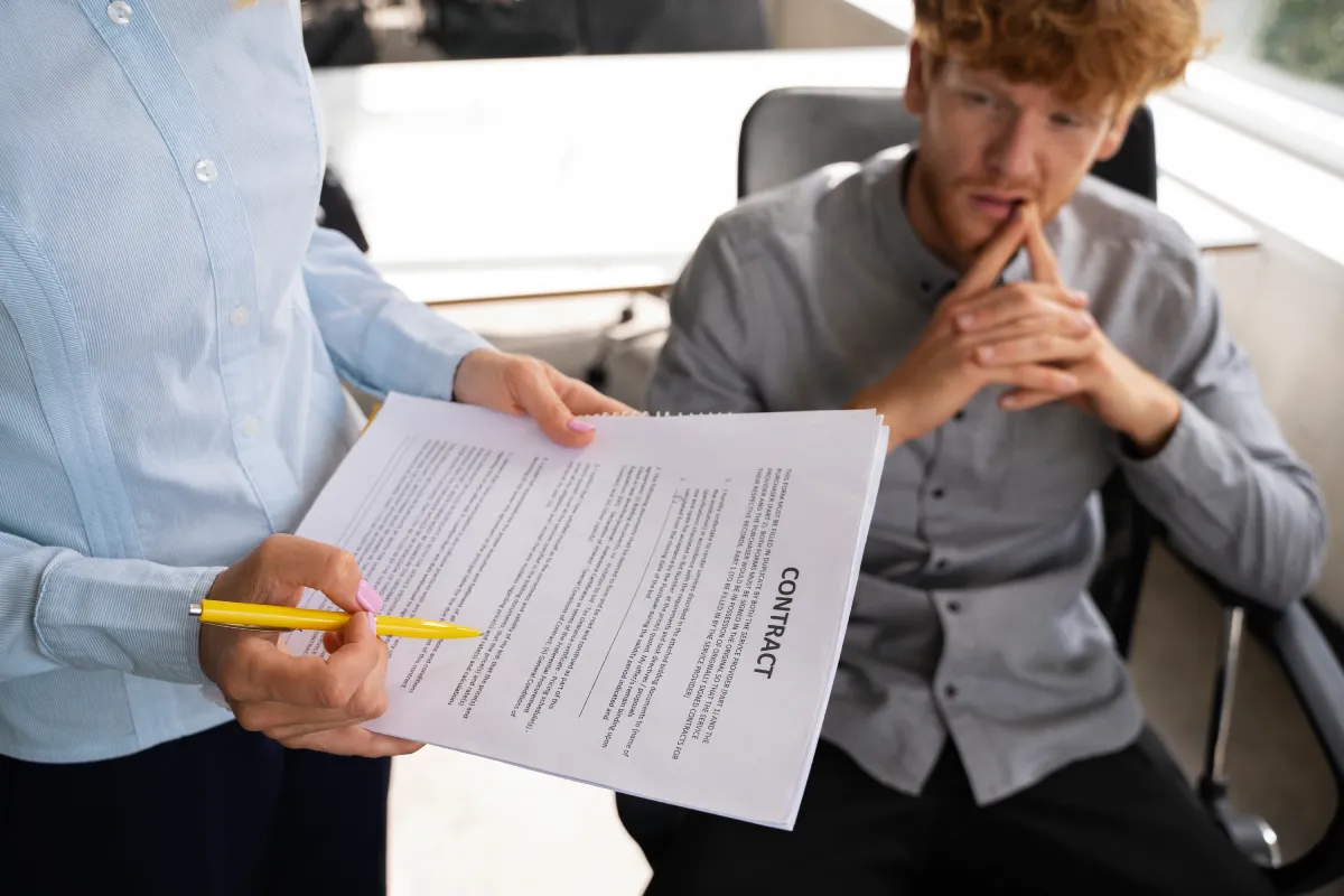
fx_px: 1180
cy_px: 448
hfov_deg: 59.3
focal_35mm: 32
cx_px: 672
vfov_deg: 41.6
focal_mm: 31.6
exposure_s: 1/160
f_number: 4
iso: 160
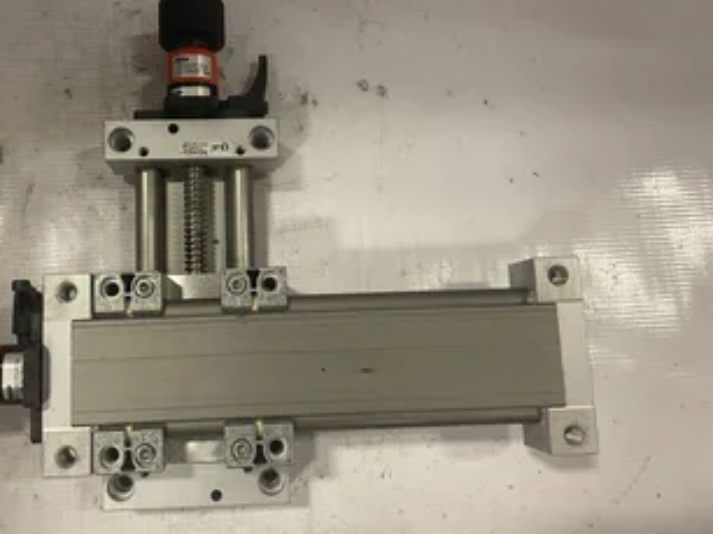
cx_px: 263
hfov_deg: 53.3
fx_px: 700
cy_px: 236
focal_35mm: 34
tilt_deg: -80.4
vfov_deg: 41.7
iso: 200
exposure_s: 1/60
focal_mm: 4.2
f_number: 1.6
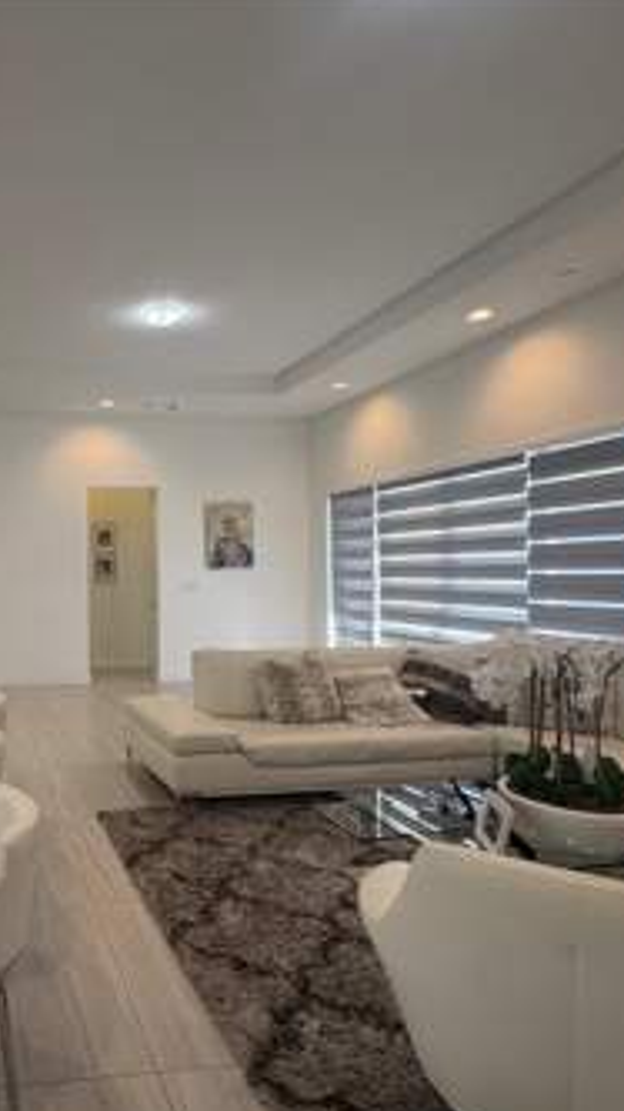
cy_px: 584
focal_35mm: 22
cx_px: 33
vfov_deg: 81.2
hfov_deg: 45.3
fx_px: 648
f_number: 2.2
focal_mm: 2.22
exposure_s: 1/120
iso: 200
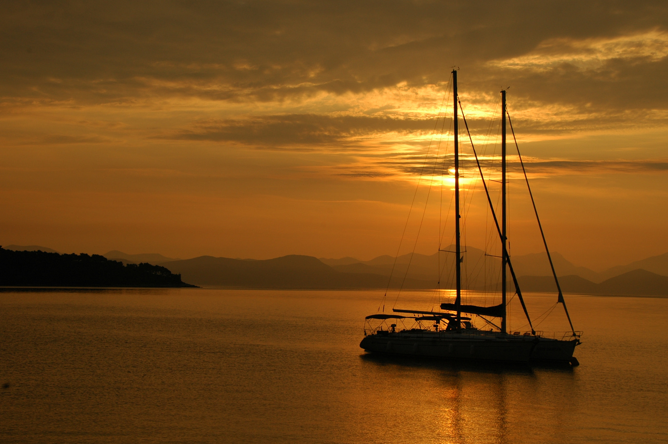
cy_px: 222
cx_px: 334
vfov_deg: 20.6
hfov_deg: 30.5
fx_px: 1224
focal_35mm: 66
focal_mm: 44
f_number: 13
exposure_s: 1/640
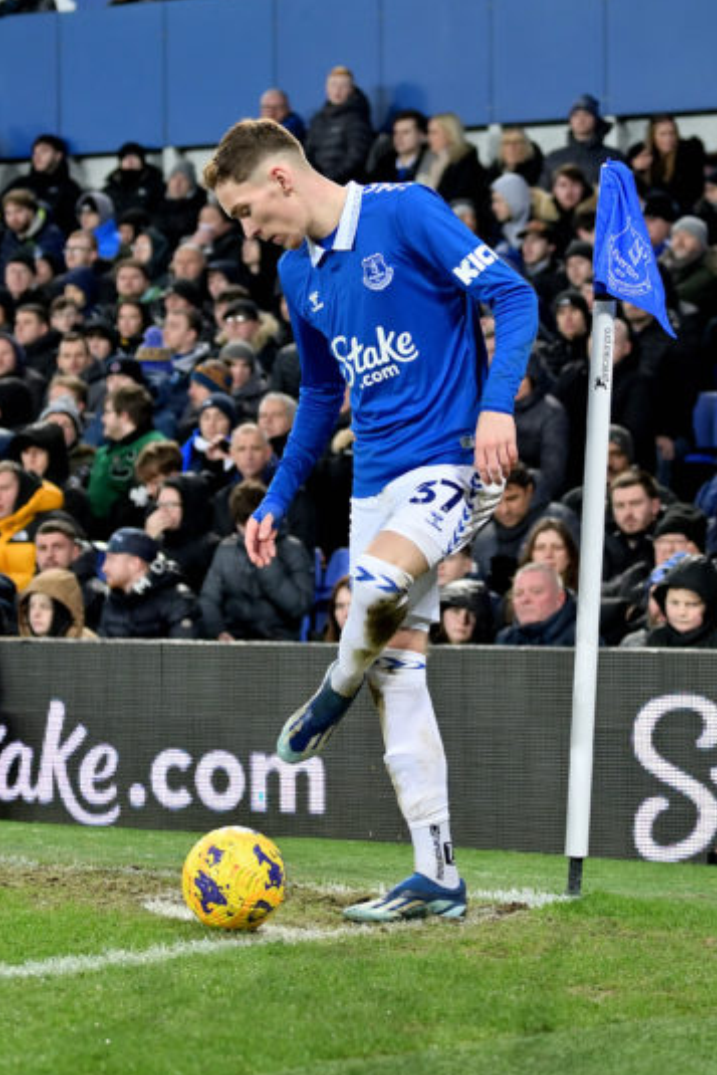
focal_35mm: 134
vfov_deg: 15.3
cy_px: 407
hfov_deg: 10.2
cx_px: 331
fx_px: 4000
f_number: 2.8
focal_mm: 70
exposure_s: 1/1250
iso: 1600
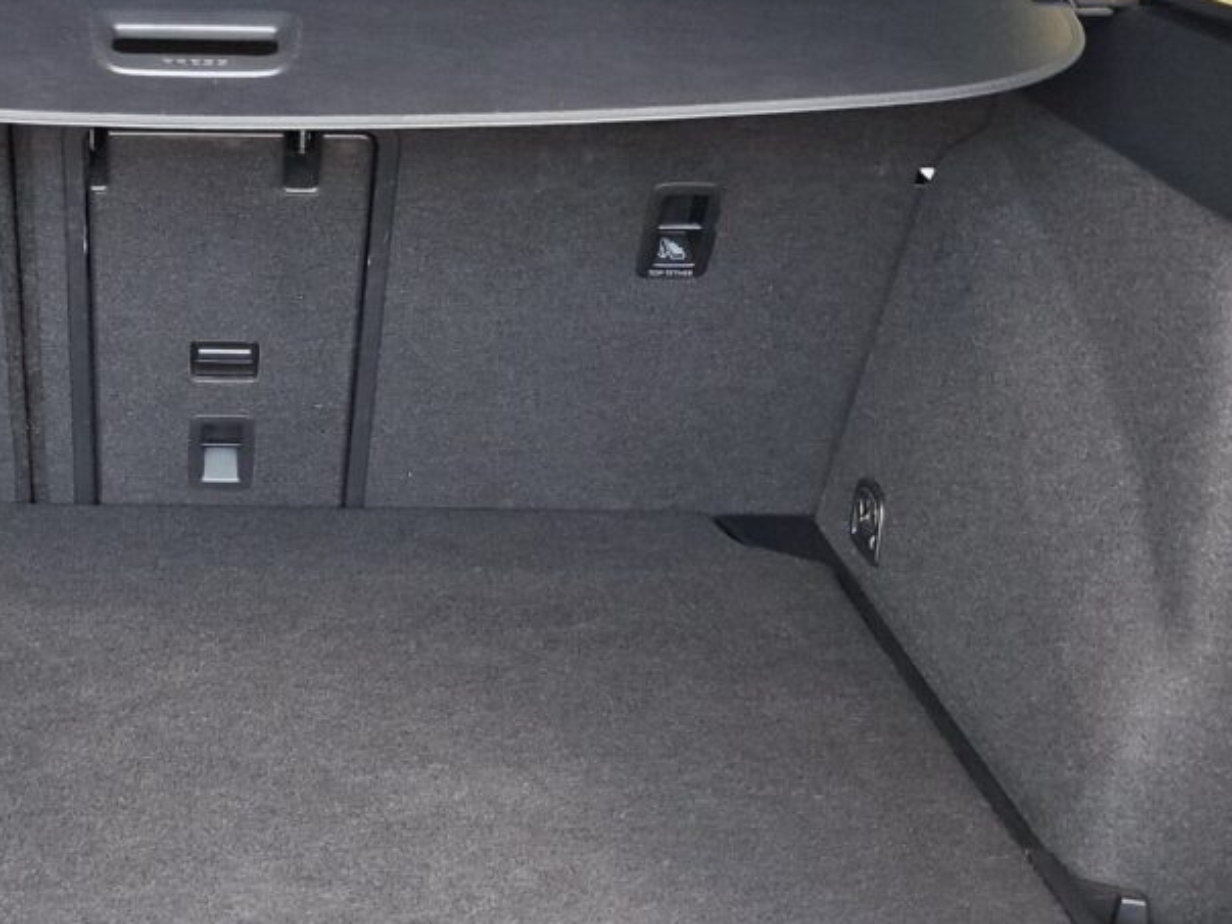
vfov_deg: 24.0
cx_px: 188
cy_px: 583
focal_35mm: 61
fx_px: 2171
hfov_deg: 30.6
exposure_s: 1/100
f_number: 1.69
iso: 231
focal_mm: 7.01
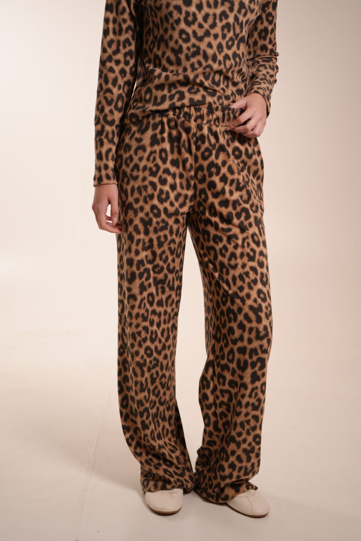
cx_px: 180
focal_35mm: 50
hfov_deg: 27.0
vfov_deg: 39.6
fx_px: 752
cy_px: 270
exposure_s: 1/125
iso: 400
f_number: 2.8
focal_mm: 50
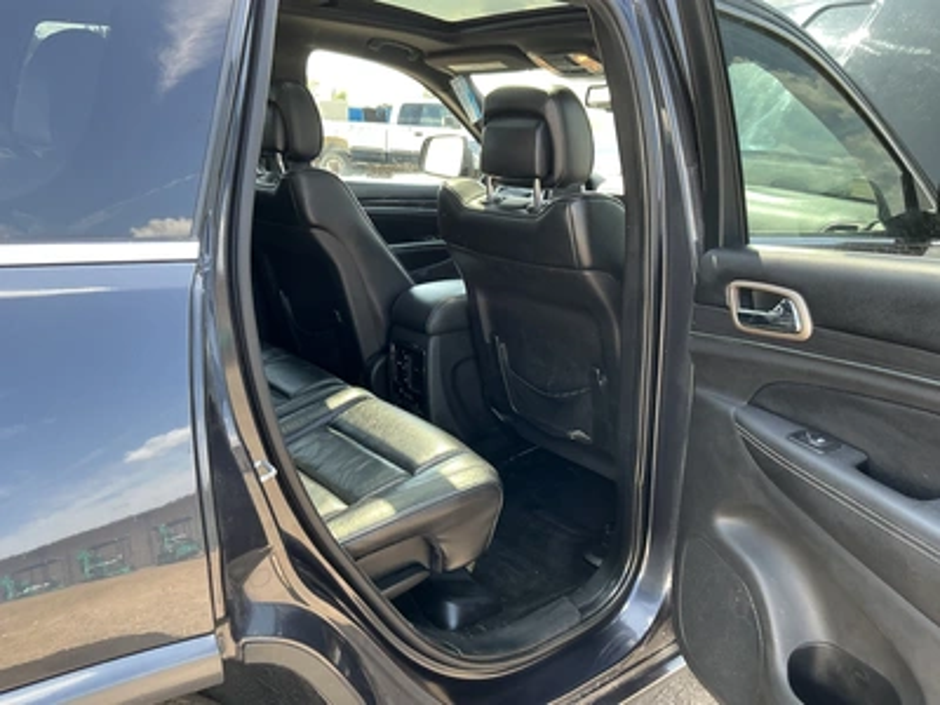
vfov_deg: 49.7
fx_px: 760
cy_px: 352
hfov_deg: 63.4
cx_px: 470
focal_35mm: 28
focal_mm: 3
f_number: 1.8
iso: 40
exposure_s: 1/122
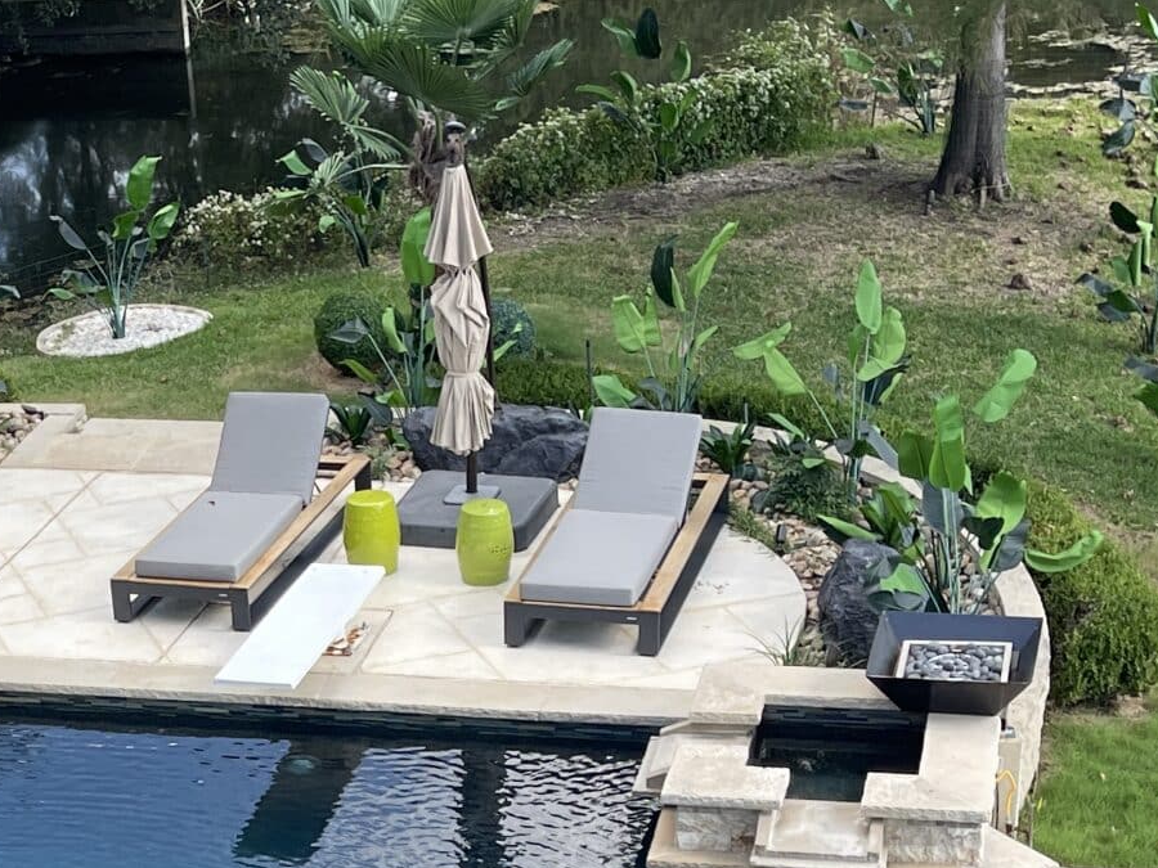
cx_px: 188
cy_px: 913
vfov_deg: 17.9
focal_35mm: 80
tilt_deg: -28.4
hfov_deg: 23.9
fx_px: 2676
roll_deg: +5.7
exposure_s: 1/653
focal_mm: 5.1
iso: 32
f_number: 1.6
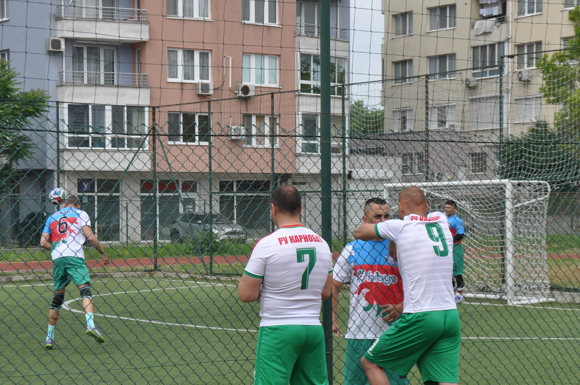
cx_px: 281
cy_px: 222
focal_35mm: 90
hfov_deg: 22.6
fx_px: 1448
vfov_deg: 15.1
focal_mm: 40
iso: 200
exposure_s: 1/320
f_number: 9
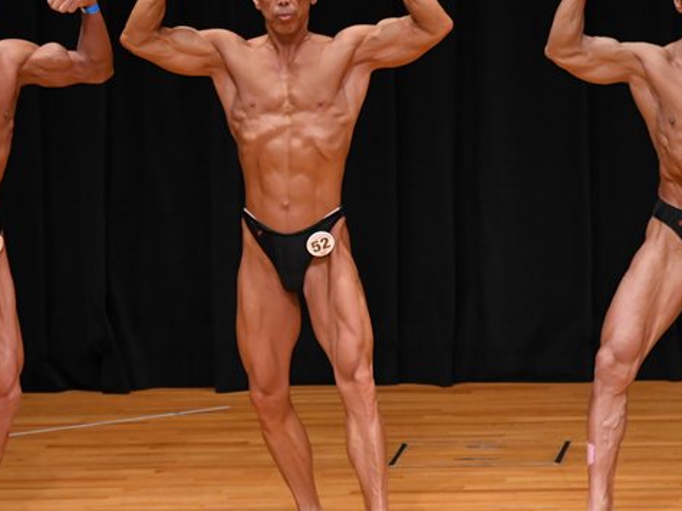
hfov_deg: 4.4
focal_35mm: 447
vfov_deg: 3.3
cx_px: 215
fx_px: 8805
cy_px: 228
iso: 3200
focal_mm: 190
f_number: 5.6
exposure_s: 1/400
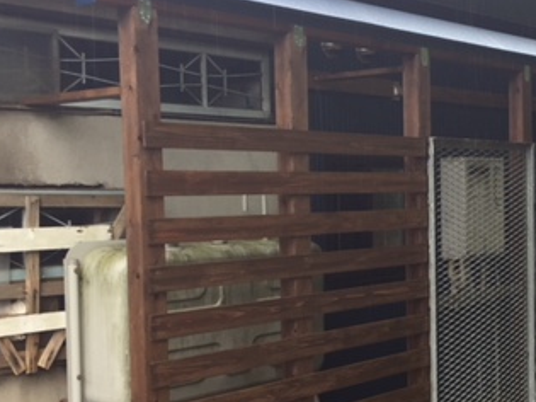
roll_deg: +0.0
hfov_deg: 31.5
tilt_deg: -5.1
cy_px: 245
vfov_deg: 24.7
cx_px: 458
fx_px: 913
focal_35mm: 59
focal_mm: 4.15
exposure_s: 1/60
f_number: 2.2
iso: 32
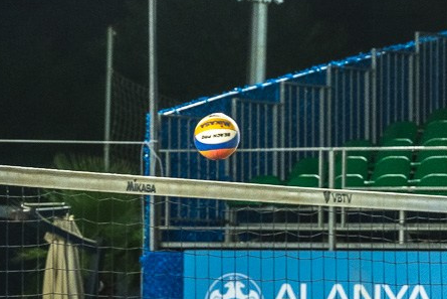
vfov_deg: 4.5
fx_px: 3751
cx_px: 187
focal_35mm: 302
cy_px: 383
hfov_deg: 6.8
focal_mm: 70
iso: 1250
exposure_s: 1/500
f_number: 5
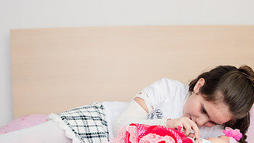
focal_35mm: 51
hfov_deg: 40.6
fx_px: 343
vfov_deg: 23.1
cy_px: 120
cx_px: 133
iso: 250
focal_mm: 24
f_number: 3.2
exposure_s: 1/250
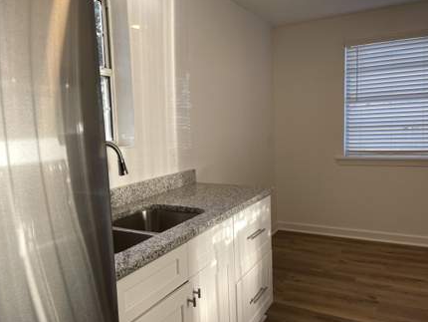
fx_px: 359
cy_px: 161
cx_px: 198
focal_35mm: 29
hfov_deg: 61.6
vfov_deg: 48.3
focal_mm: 4.2
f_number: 1.6
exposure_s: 1/251
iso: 32
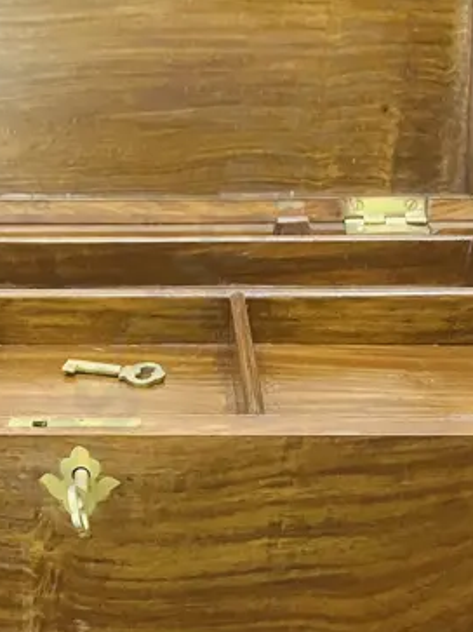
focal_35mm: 79
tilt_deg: -21.2
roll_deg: +1.2
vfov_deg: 24.6
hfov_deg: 18.5
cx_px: 92
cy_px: 416
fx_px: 1440
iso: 250
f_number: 1.8
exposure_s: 1/33
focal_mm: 3.99
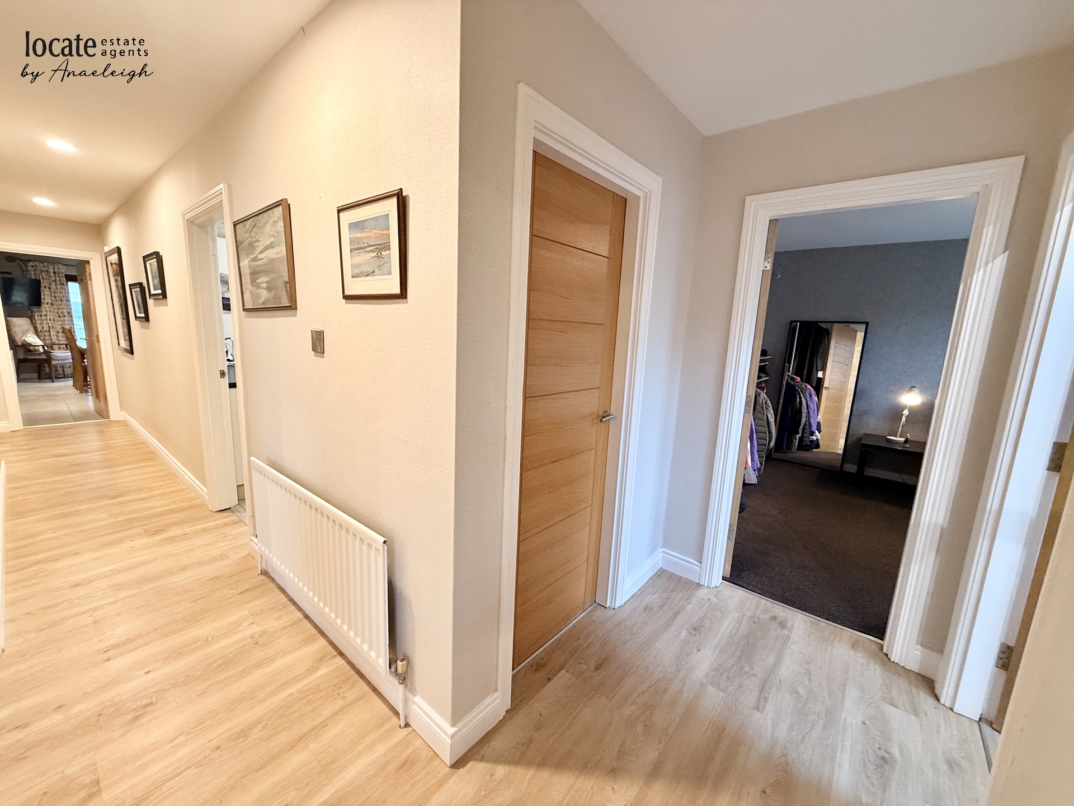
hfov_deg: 102.1
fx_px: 434
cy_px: 403
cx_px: 537
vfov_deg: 85.7
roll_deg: -2.4
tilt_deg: -9.7
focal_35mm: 14
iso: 320
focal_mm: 2.22
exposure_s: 1/50
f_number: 2.2
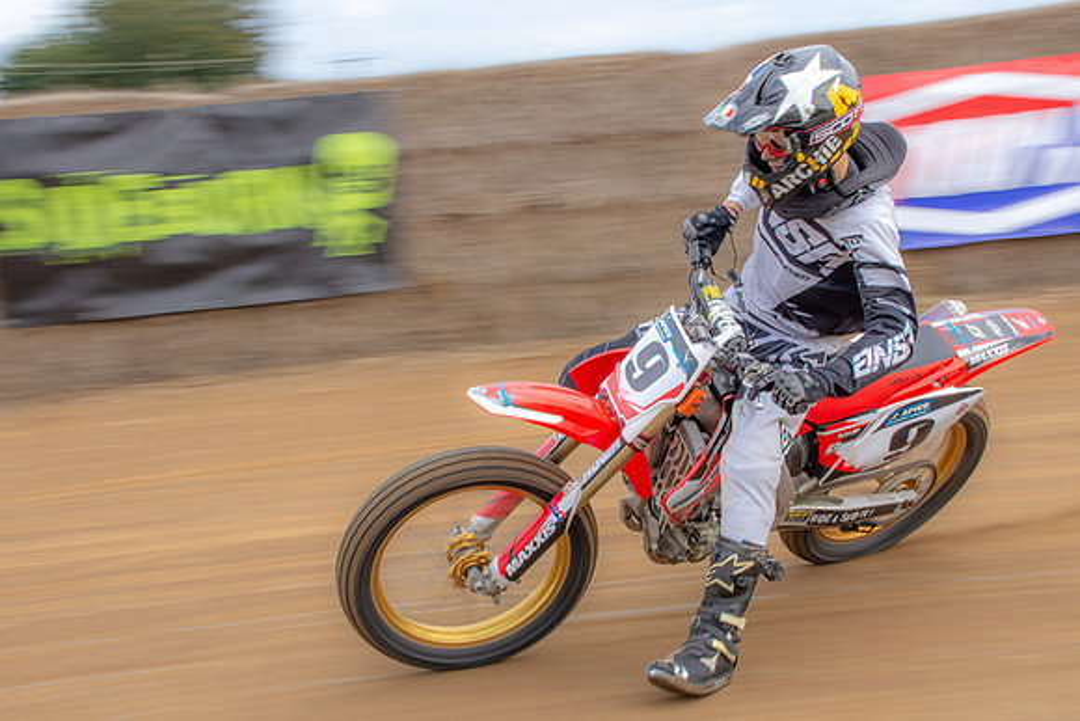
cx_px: 567
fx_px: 2618
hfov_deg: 23.3
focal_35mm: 87
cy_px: 375
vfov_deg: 15.7
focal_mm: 50
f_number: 13
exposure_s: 1/100
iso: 200
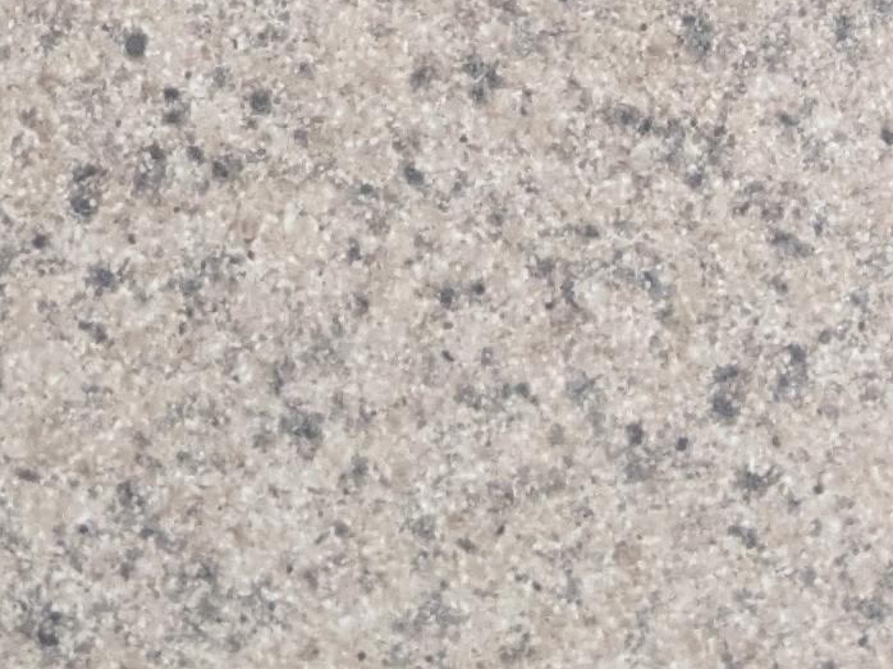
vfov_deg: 8.9
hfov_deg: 12.7
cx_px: 348
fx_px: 4023
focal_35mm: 156
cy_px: -691
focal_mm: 4.38
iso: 152
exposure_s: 1/24
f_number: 1.73
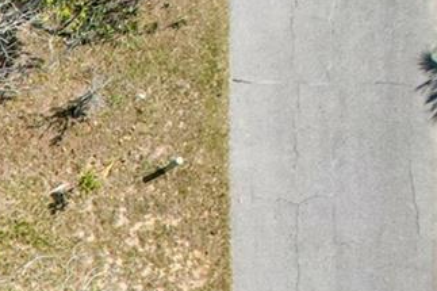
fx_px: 1322
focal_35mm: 109
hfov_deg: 13.5
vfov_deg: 10.9
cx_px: -622
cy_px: 665
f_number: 2.8
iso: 110
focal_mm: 8.38
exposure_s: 1/320
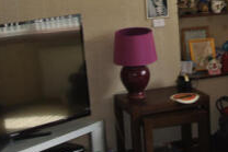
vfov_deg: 15.0
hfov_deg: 21.4
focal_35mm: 91
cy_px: 37
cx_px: 242
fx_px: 577
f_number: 5
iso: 100
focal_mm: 11
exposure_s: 1/60
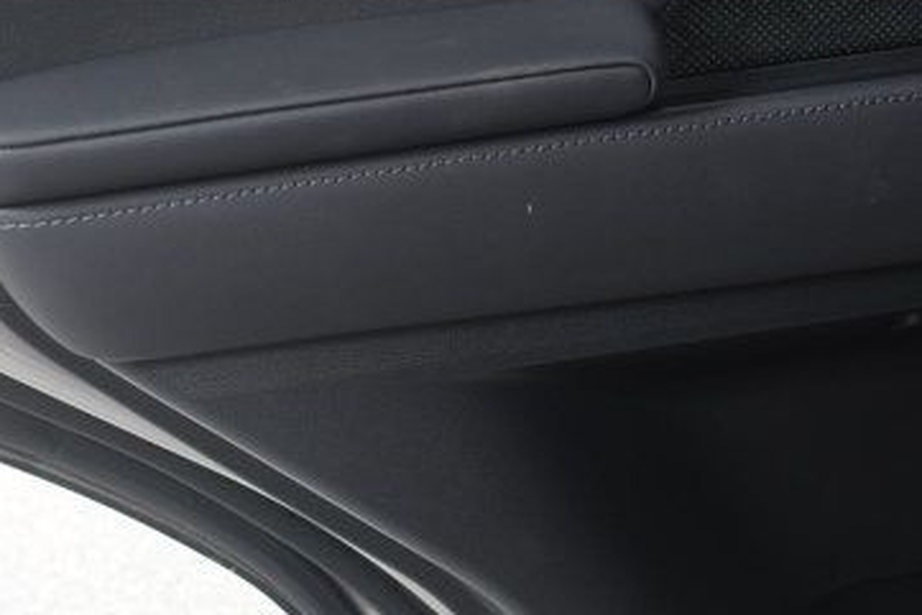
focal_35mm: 85
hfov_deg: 23.5
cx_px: 769
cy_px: 97
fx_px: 2178
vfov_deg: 15.9
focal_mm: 20
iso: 100
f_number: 4.5
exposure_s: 1/200
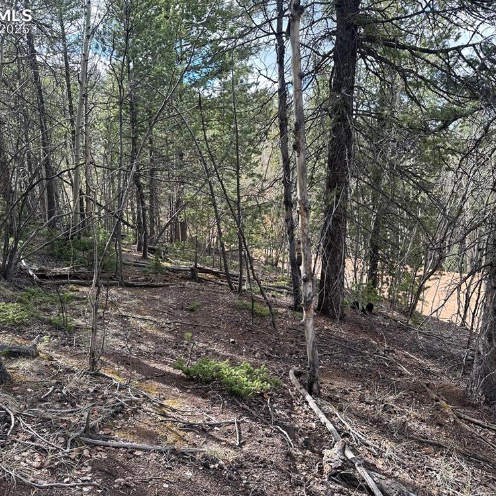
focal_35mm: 29
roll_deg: +2.4
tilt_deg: -9.9
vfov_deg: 55.6
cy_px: 251
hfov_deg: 55.6
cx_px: 238
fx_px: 470
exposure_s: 1/541
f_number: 1.78
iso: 80
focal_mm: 6.86
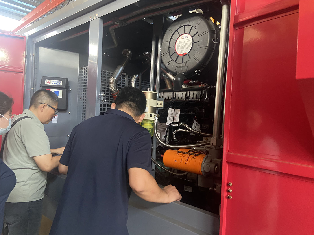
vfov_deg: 53.1
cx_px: 157
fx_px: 236
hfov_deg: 67.3
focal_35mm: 26
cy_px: 118
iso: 500
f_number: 1.8
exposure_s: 1/60
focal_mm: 4.25
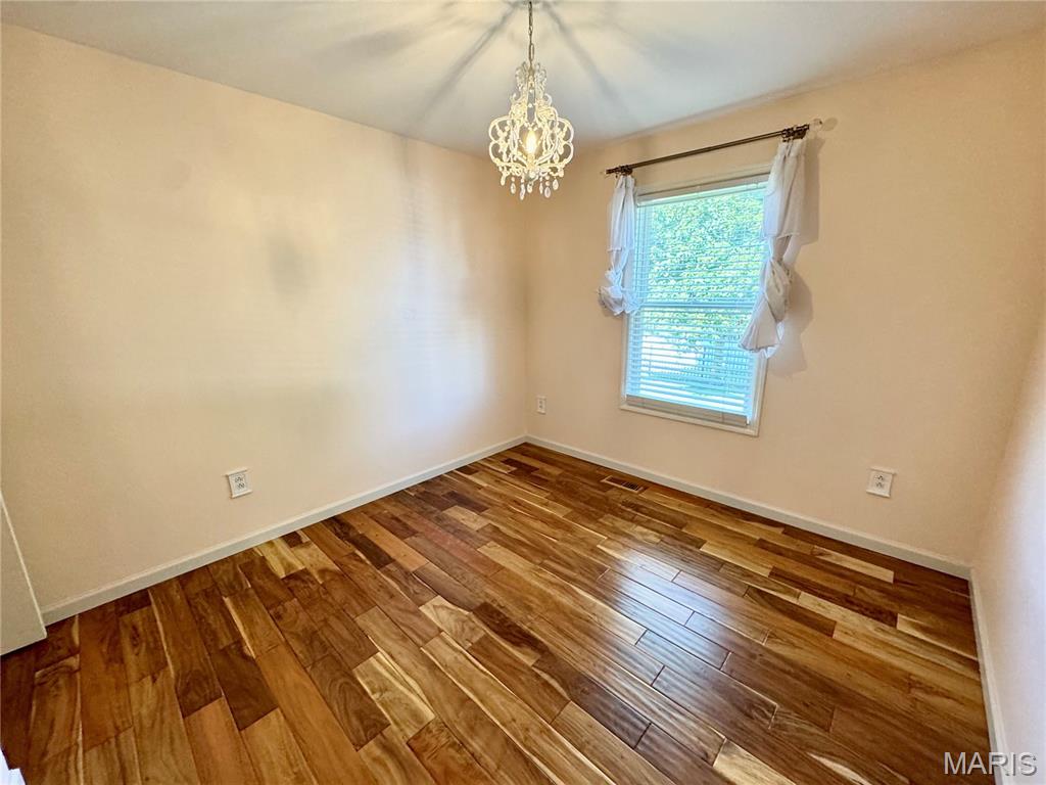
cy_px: 392
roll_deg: +0.4
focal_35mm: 14
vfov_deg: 85.7
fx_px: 423
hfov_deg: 102.1
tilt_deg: -13.6
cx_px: 523
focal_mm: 2.22
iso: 250
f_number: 2.2
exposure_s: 1/120
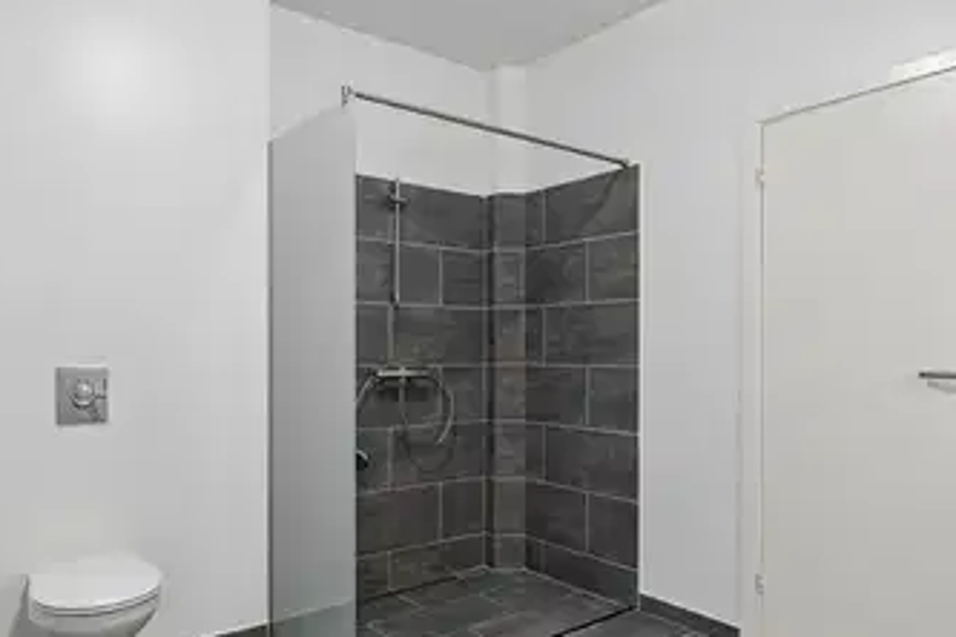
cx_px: 462
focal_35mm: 25
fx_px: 654
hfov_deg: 72.3
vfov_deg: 51.8
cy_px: 356
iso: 200
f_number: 8
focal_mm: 13
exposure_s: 1/8
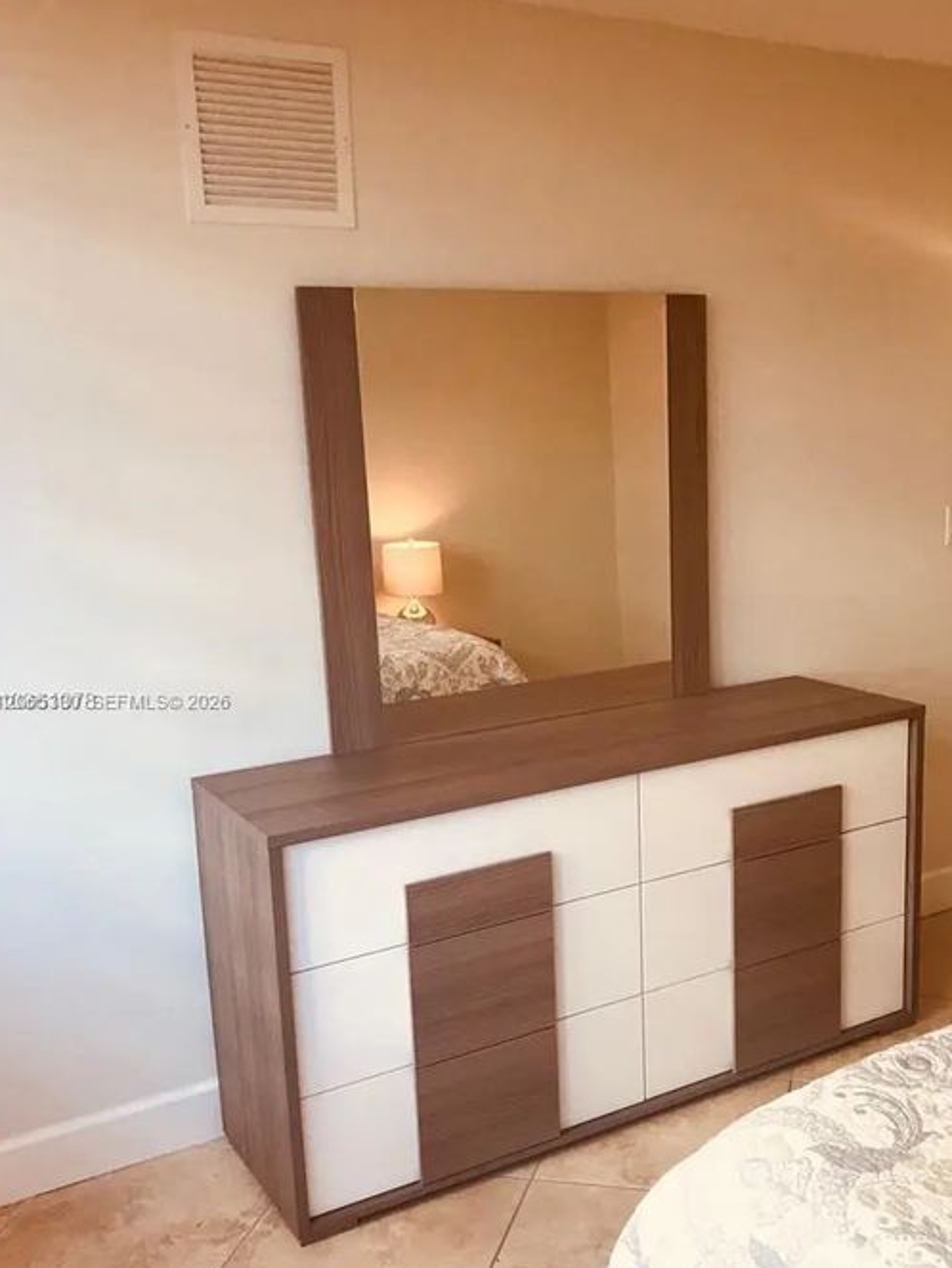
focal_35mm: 36
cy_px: 703
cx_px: 589
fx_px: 1319
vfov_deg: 51.2
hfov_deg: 39.5
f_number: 1.8
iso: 25
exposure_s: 1/30
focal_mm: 3.99
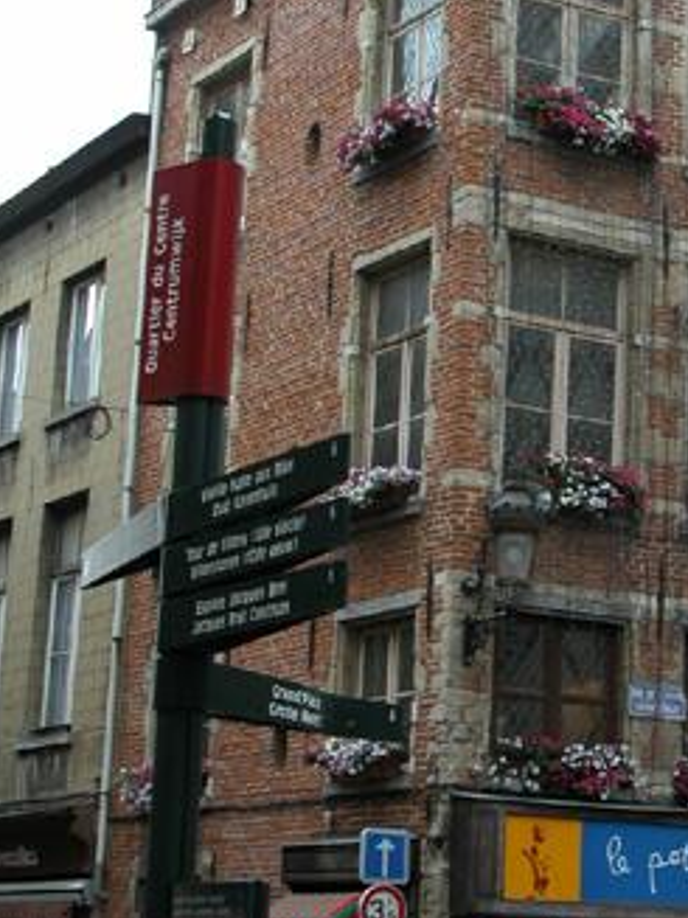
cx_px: 562
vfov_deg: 22.2
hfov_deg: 16.6
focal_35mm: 88
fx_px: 2334
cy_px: 396
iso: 100
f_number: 4.7
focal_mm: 11.6
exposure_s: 1/130
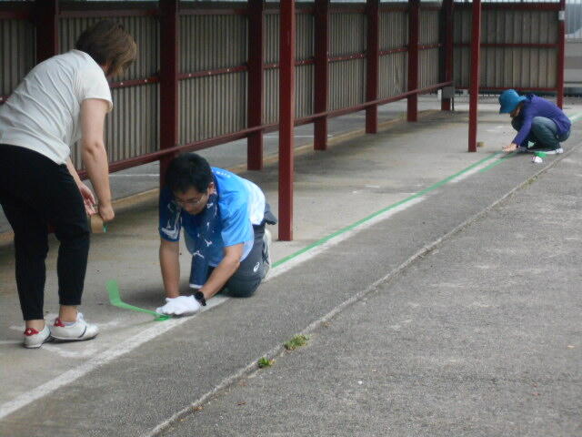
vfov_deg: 13.1
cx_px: 291
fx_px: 1900
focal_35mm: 113
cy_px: 218
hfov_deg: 17.4
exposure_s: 1/250
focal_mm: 20.1
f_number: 6
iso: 400
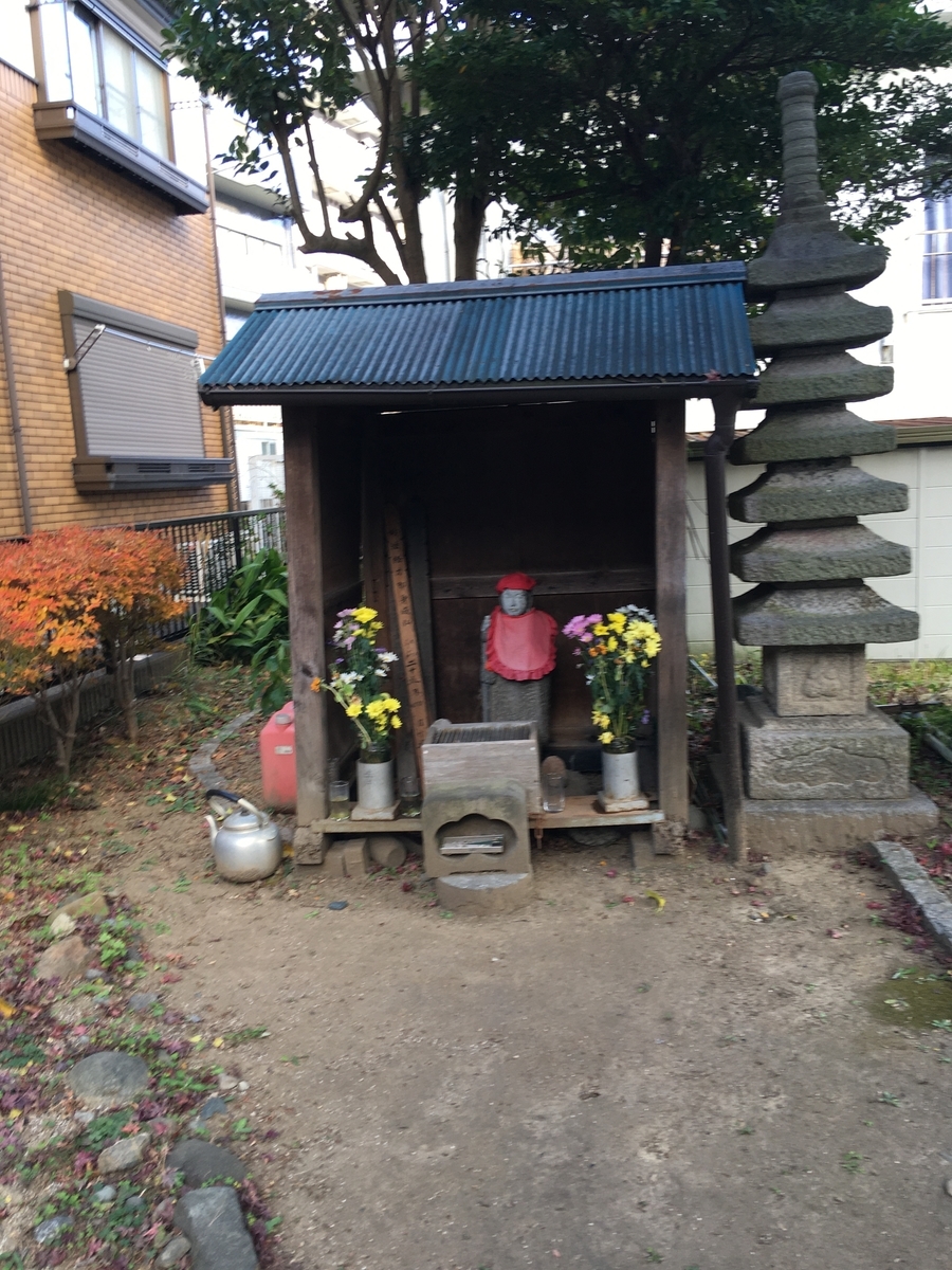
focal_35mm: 29
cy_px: 635
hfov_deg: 48.2
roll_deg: +5.1
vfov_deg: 61.7
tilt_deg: -6.5
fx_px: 1063
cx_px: 476
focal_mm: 4.15
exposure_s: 1/60
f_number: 2.2
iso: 25
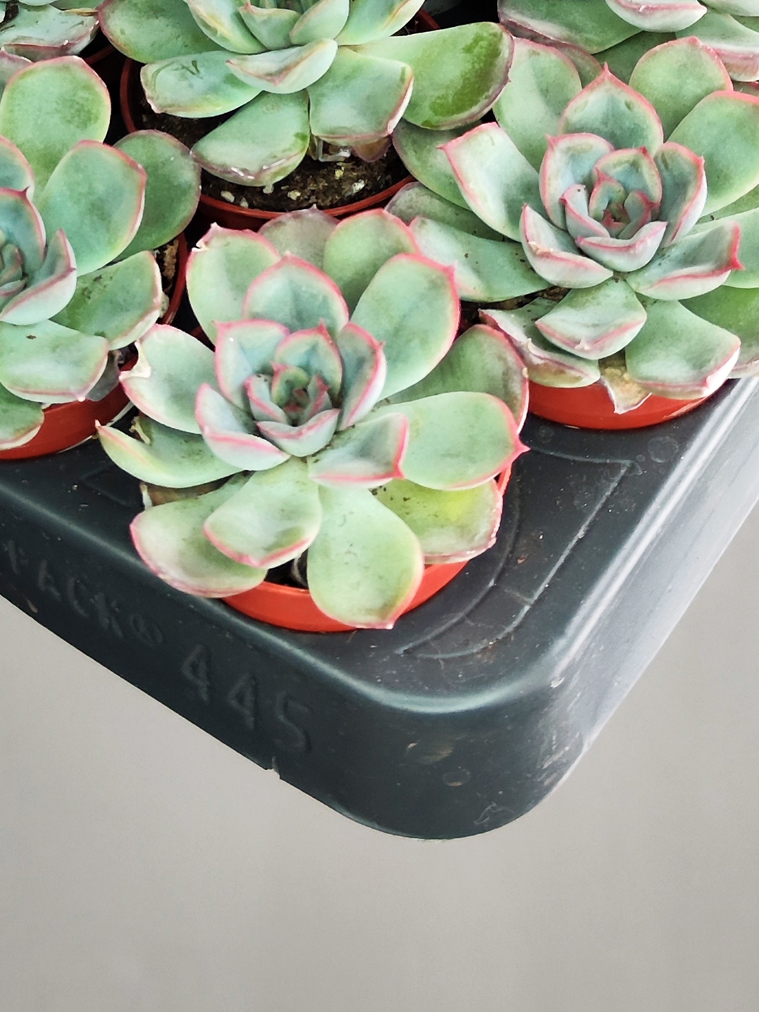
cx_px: 243
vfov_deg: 33.7
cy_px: -35
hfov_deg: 28.3
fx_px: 1491
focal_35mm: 51
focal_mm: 7.01
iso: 1104
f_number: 1.69
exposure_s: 1/100
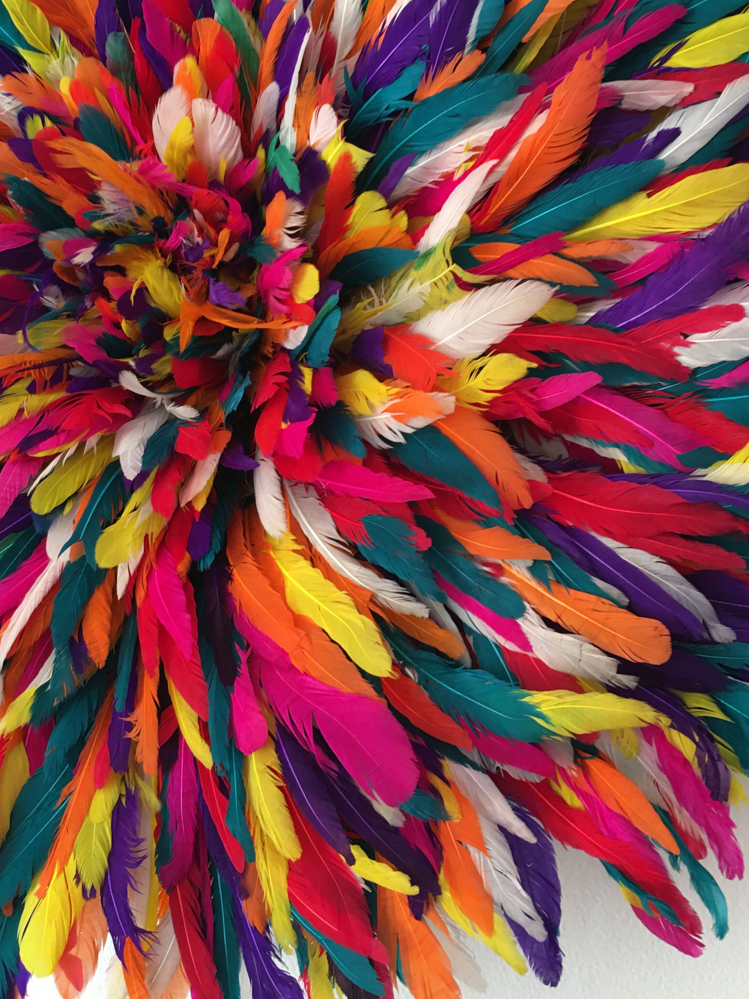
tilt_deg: +12.2
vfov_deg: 48.8
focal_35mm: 38
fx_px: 1096
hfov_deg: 37.6
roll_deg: -5.7
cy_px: 420
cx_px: 305
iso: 40
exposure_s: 1/17
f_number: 2.2
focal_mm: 4.15
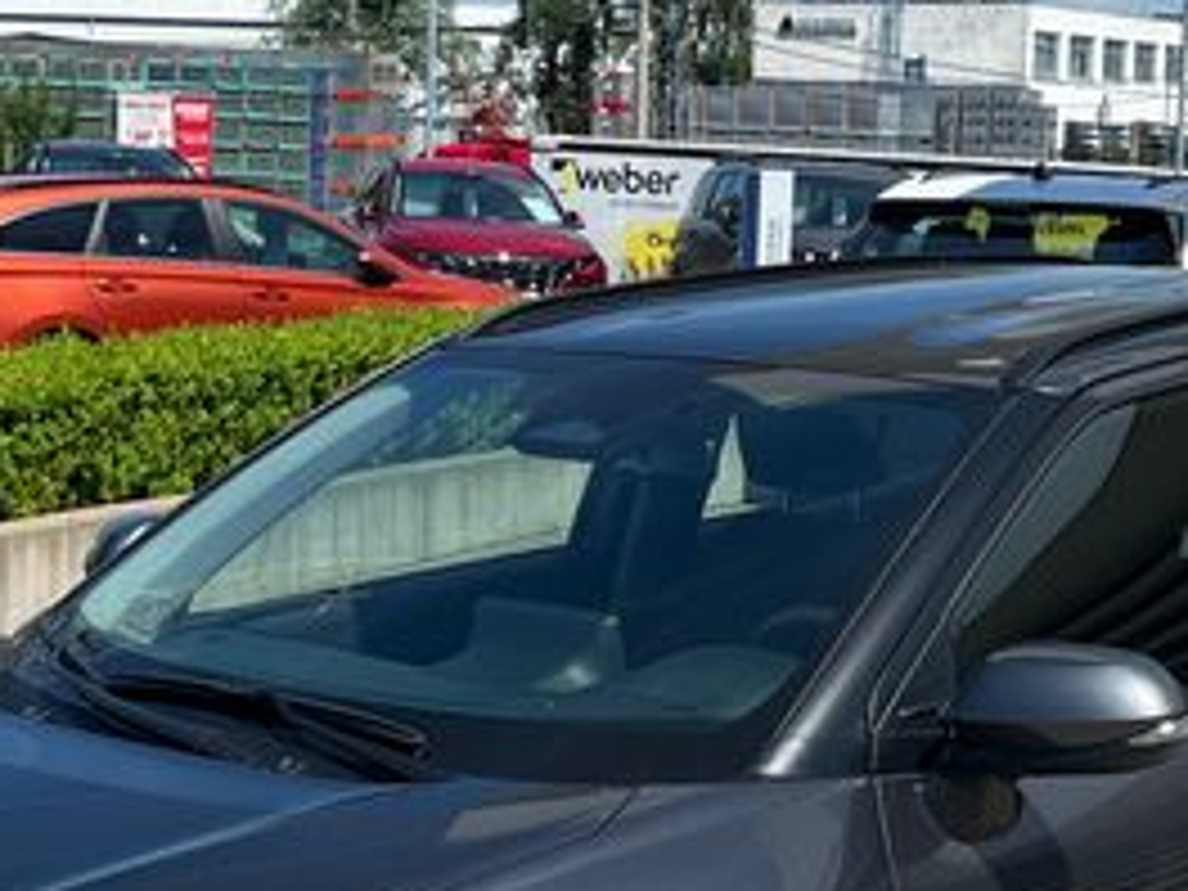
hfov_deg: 19.4
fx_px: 3466
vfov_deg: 14.6
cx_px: 626
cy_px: 414
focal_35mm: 101
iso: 50
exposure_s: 1/4149
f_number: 1.6
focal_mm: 5.1
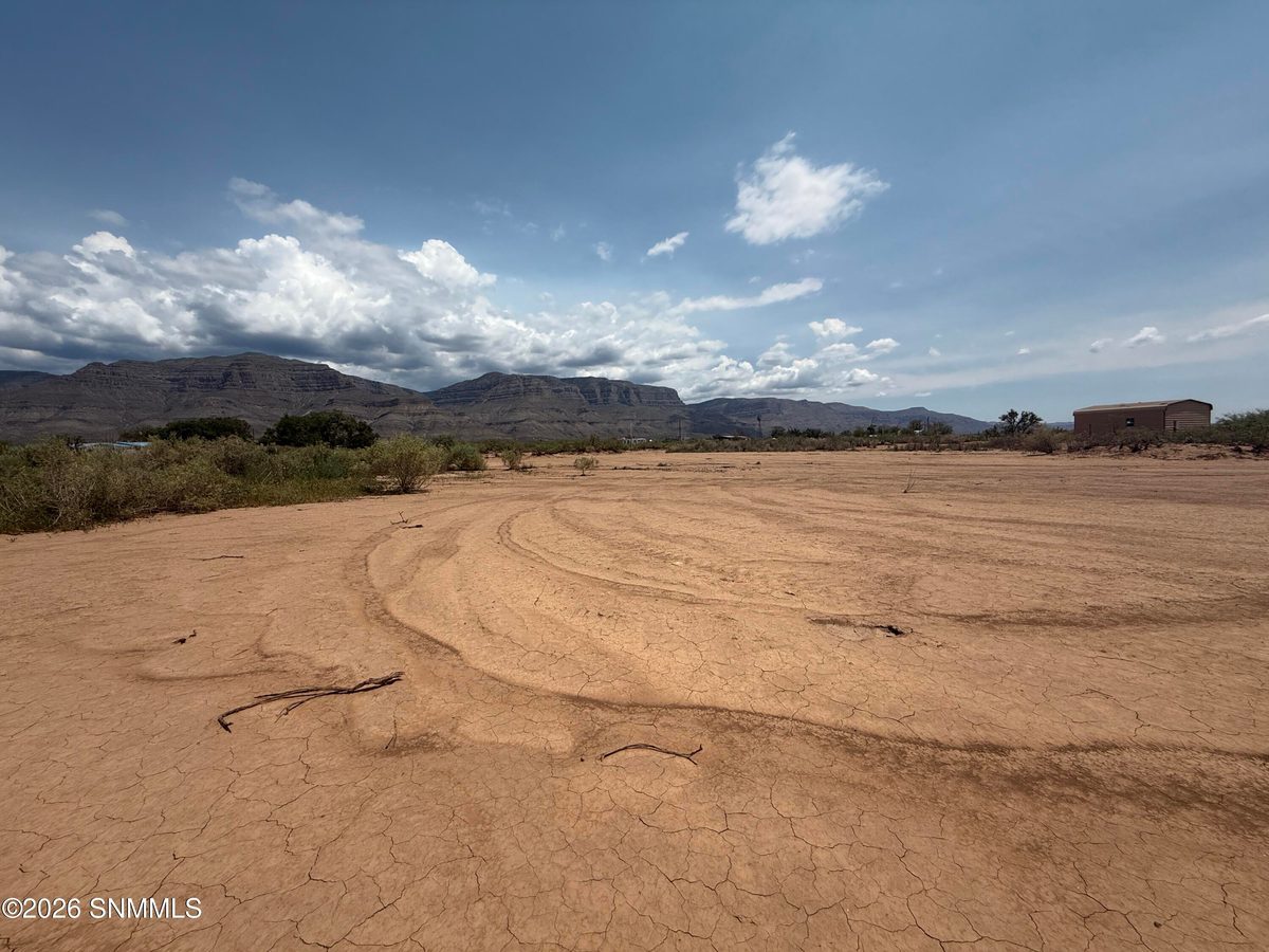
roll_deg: +1.0
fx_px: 513
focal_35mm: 14
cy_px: 476
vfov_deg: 85.7
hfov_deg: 102.1
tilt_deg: -2.7
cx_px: 634
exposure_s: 1/6173
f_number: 2.2
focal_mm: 2.22
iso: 50
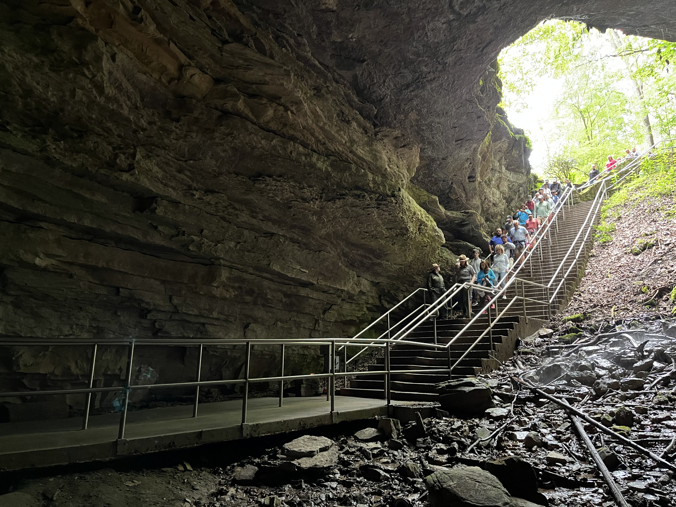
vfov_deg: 53.1
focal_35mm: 26
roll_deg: -0.4
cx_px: 338
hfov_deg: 67.3
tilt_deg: +14.6
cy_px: 254
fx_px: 508
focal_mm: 5.1
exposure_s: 1/31
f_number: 1.6
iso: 640
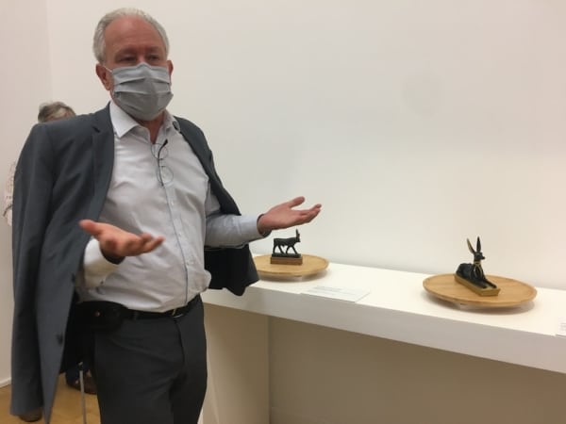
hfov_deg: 61.7
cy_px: 212
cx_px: 283
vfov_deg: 48.2
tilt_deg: -6.4
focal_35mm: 29
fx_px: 474
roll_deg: +0.5
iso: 100
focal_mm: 4.15
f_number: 2.2
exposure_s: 1/33
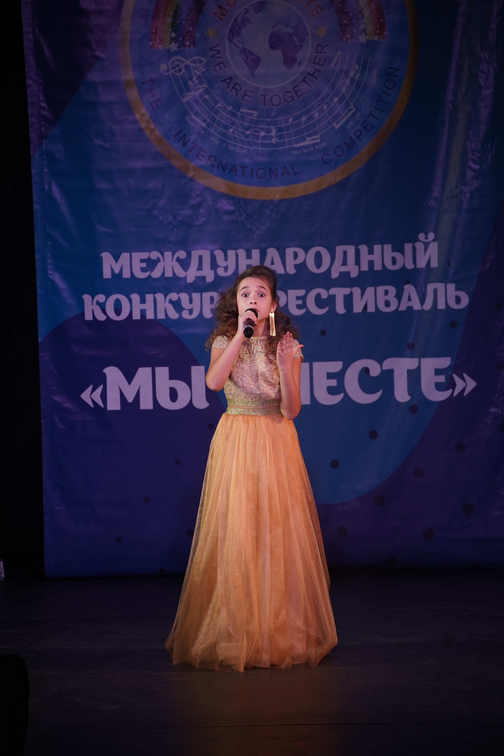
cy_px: 378
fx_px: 3969
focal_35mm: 189
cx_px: 252
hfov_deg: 7.3
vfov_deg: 10.9
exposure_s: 1/250
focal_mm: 189
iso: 1600
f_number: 5.6
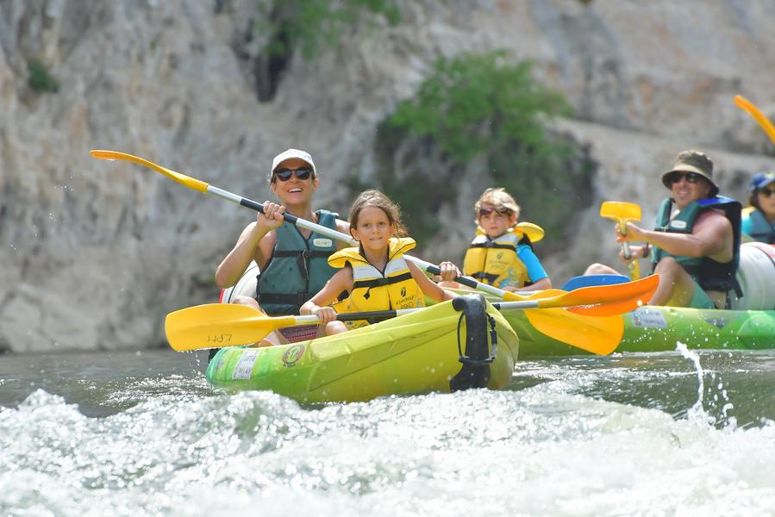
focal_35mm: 600
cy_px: 258
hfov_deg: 3.4
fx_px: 12920
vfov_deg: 2.3
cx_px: 388
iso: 800
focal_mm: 300
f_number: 7.1
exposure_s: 1/2000
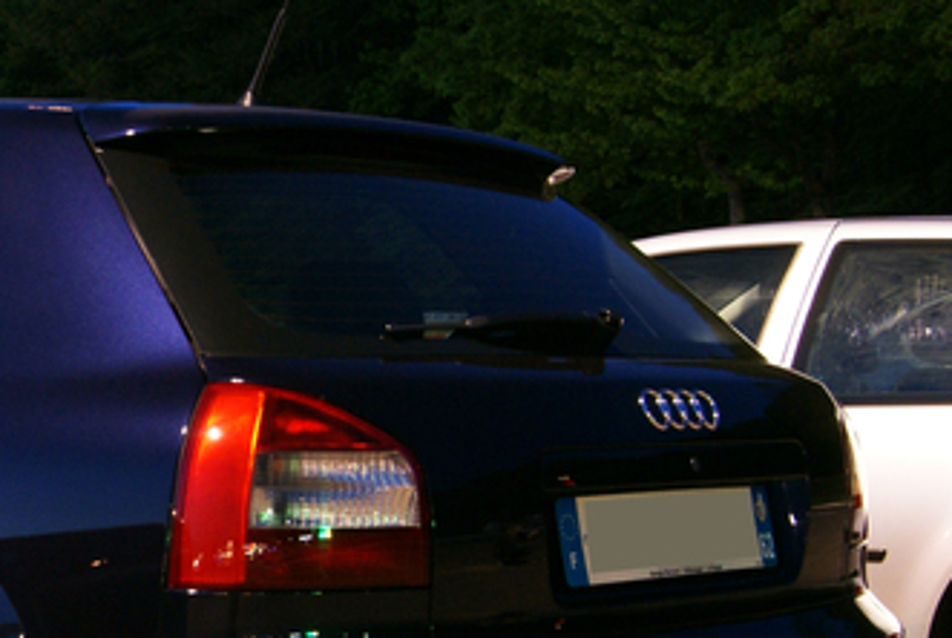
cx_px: -95
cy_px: 514
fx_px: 2305
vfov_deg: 15.7
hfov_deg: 22.1
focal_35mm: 87
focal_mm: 24
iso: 400
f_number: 9
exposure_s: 4
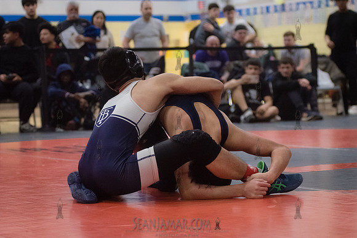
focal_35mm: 109
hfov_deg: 18.8
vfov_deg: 12.6
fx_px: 1078
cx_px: 179
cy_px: 119
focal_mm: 80
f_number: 3.5
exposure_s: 1/500
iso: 8000
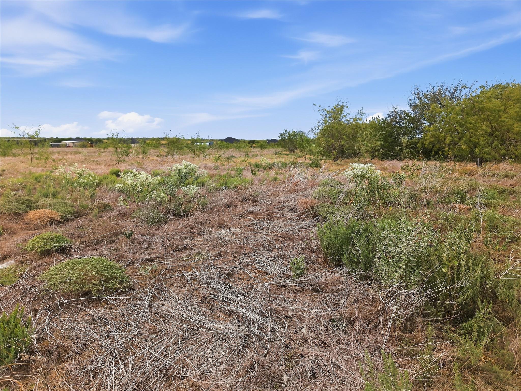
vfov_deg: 56.8
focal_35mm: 24
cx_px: 260
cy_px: 196
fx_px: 361
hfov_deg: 71.6
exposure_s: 1/200
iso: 140
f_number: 1.8
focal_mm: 8.7
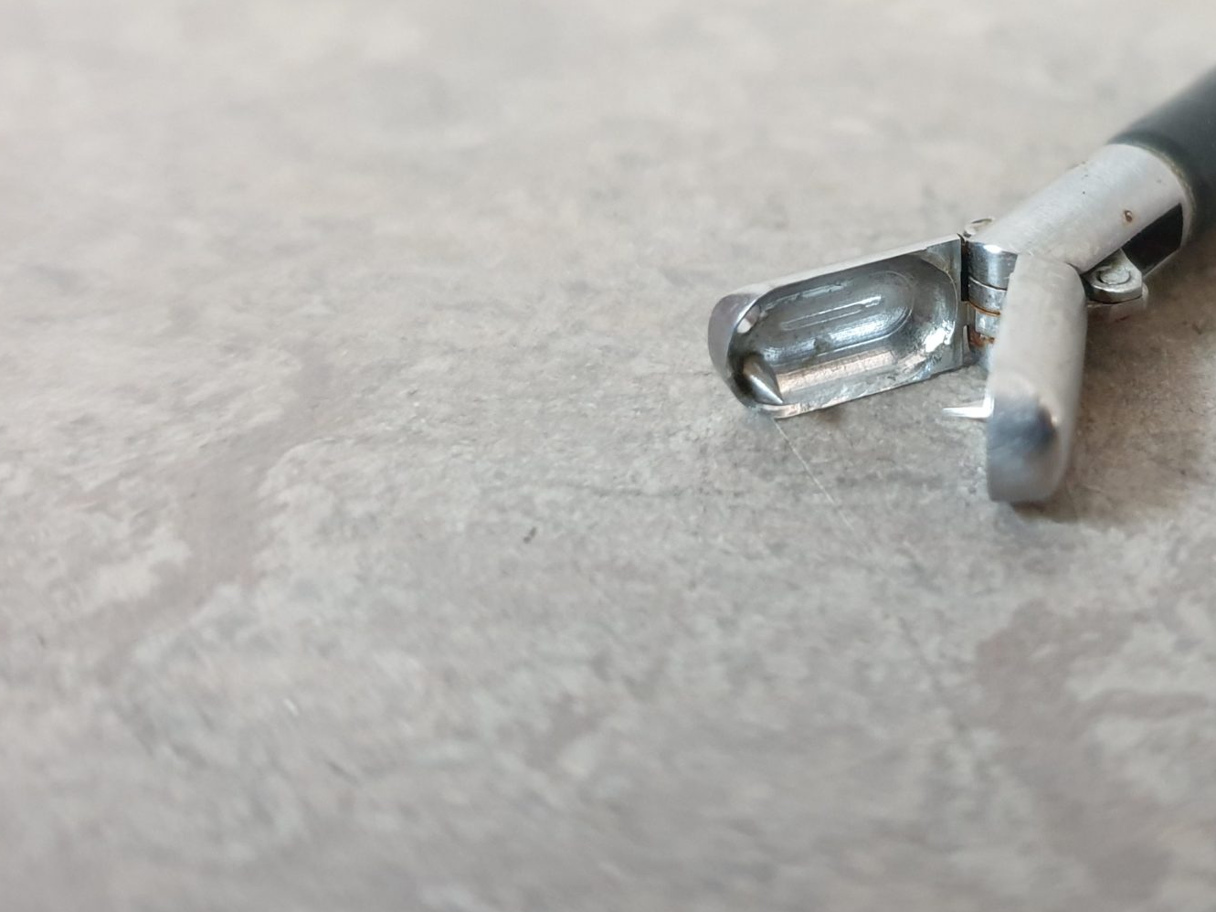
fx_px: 1756
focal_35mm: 50
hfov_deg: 37.2
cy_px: 233
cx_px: 927
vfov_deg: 28.7
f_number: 1.5
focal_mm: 4.3
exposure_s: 1/50
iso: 400
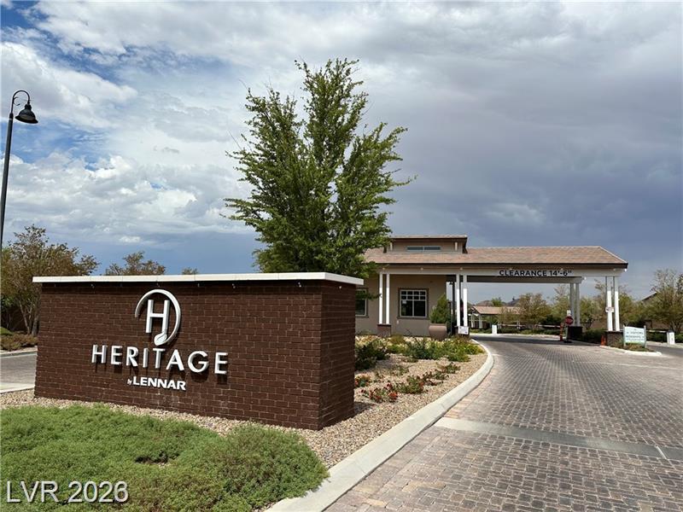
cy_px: 256
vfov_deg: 56.8
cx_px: 342
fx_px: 474
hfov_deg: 71.6
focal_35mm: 24
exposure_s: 1/8929
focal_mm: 6.86
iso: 80
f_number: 1.78
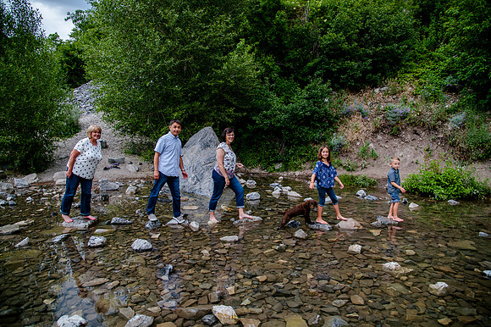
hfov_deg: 73.8
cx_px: 246
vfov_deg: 53.1
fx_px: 327
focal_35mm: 24
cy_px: 164
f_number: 5
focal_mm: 24
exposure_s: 1/160
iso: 400
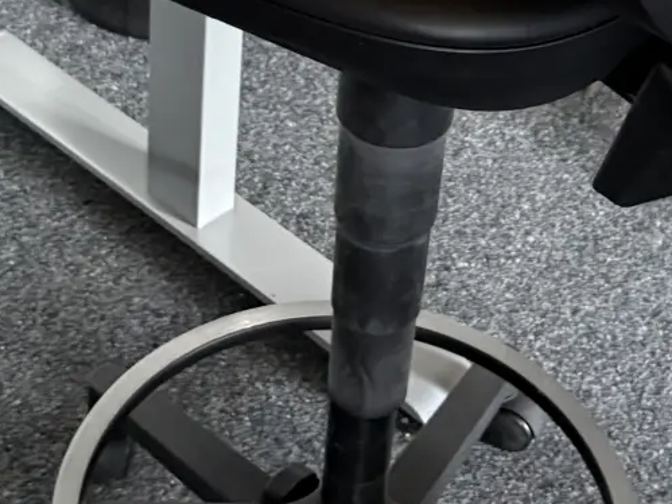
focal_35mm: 100
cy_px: -57
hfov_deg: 19.6
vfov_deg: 14.4
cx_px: 416
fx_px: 1941
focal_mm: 5.96
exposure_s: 1/60
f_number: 1.6
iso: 500
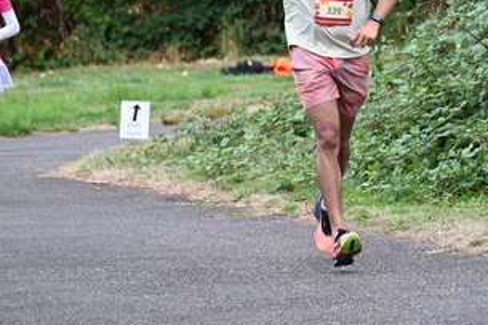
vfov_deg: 3.8
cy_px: 39
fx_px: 4891
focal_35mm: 361
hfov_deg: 5.7
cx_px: 363
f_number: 6.3
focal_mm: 200
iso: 640
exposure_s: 1/250
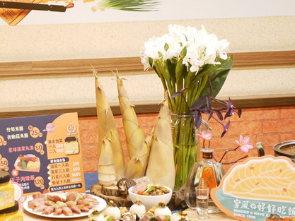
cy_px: 97
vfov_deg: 20.4
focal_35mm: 72
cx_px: 20
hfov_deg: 26.0
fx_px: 614
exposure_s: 1/60
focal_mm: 15
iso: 1000
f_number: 1.7
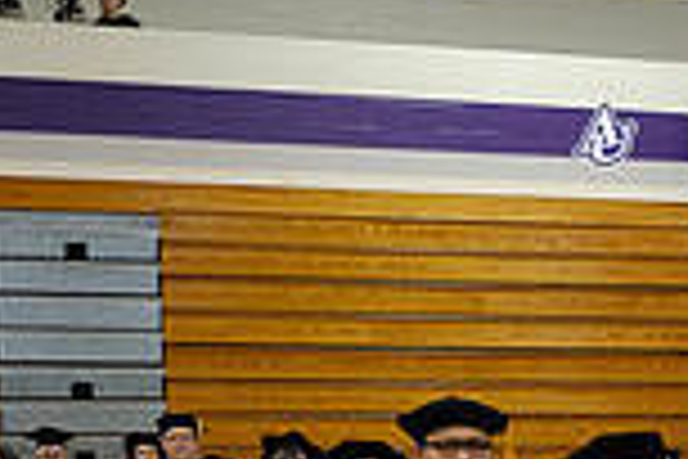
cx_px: 724
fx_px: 2026
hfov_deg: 18.6
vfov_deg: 12.1
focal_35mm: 106
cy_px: 772
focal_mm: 18.7
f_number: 2.8
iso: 1600
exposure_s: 1/125
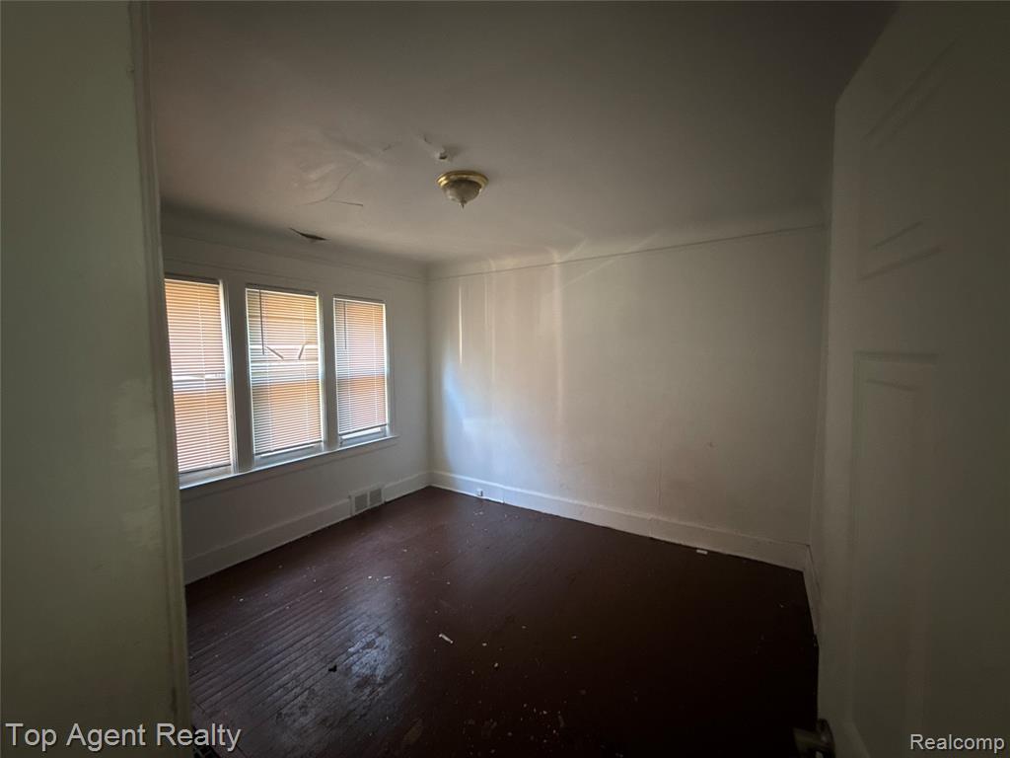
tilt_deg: -3.6
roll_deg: -0.2
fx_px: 408
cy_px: 379
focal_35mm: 14
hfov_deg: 102.1
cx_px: 505
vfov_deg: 85.7
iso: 500
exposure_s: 1/17
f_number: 2.2
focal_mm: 2.22
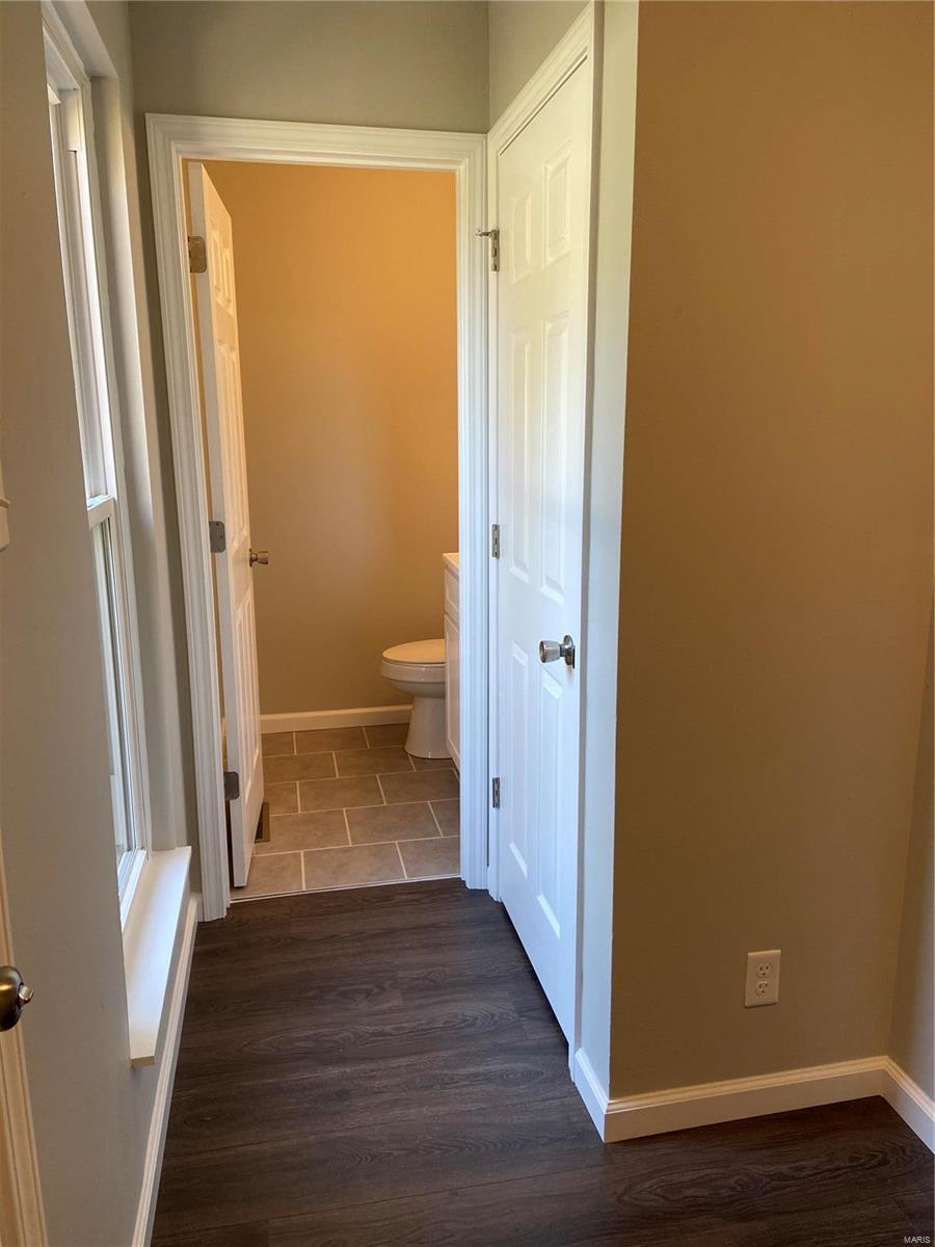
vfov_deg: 67.3
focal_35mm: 26
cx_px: 468
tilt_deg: -11.5
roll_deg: +0.6
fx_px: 936
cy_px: 624
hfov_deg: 53.1
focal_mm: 4.25
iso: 125
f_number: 1.8
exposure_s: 1/120
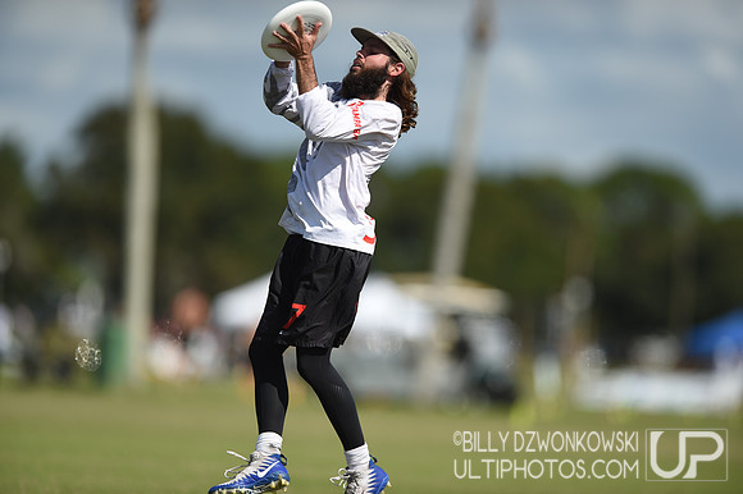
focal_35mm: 400
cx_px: 372
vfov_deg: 3.4
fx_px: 8251
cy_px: 247
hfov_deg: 5.2
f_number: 2.8
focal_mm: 400
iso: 200
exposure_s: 1/6400
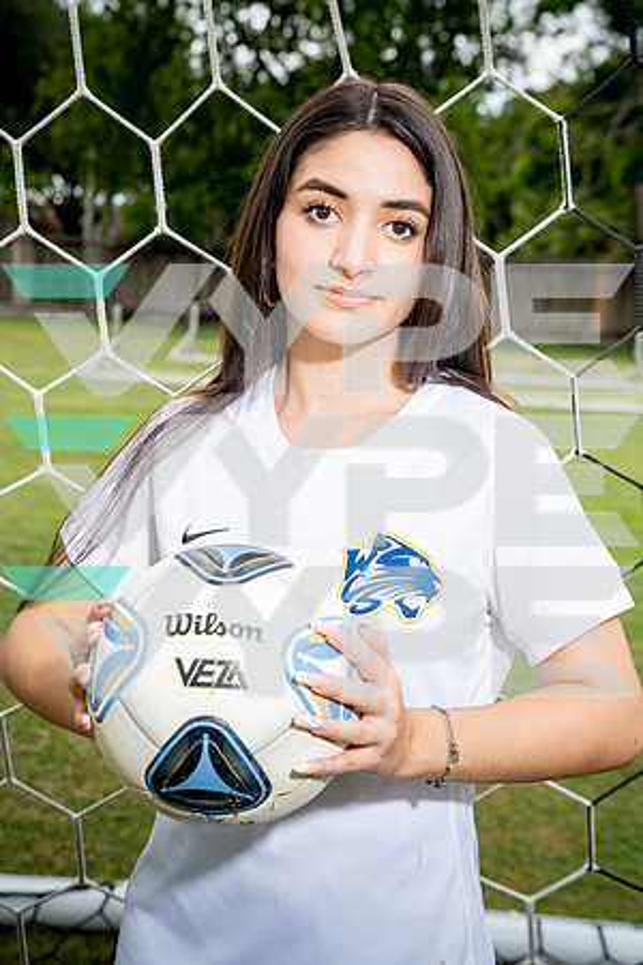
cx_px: 322
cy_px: 482
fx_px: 1634
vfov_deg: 32.9
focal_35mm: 61
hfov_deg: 22.3
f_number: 6.3
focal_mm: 61
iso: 100
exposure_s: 1/250
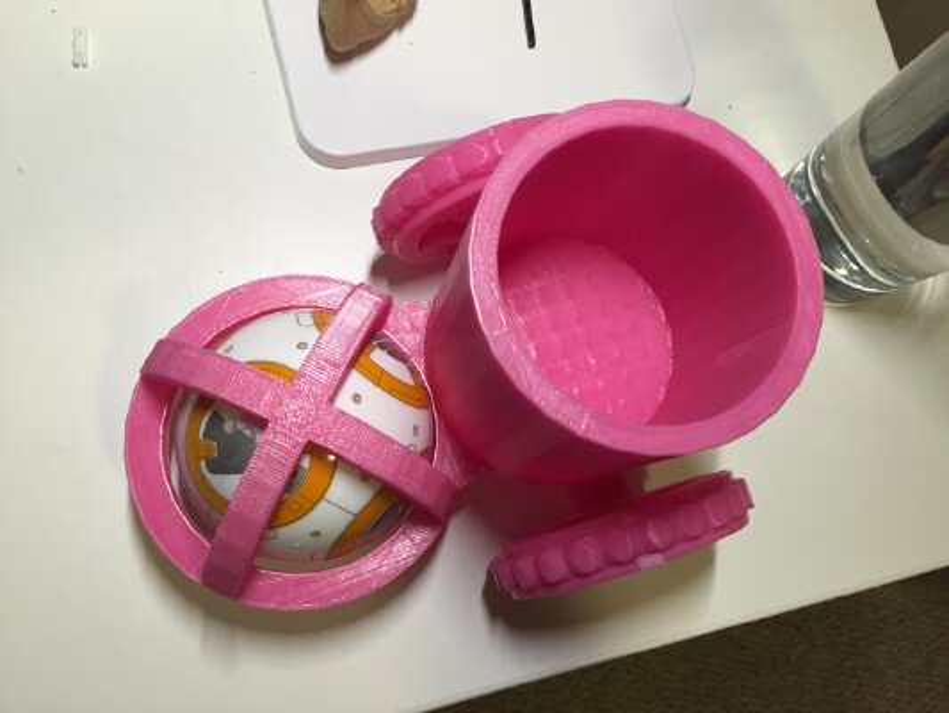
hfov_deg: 61.6
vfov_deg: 48.2
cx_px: 474
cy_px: 356
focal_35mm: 29
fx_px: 795
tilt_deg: -72.5
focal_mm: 4.15
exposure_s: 1/30
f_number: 2.2
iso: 50
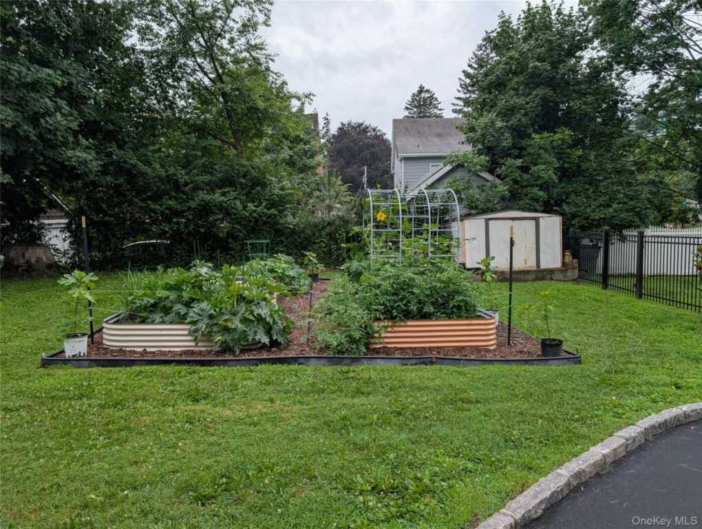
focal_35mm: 24
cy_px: 264
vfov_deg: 56.9
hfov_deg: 71.5
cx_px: 351
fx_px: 487
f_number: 1.68
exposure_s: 1/192
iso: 22
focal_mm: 6.9
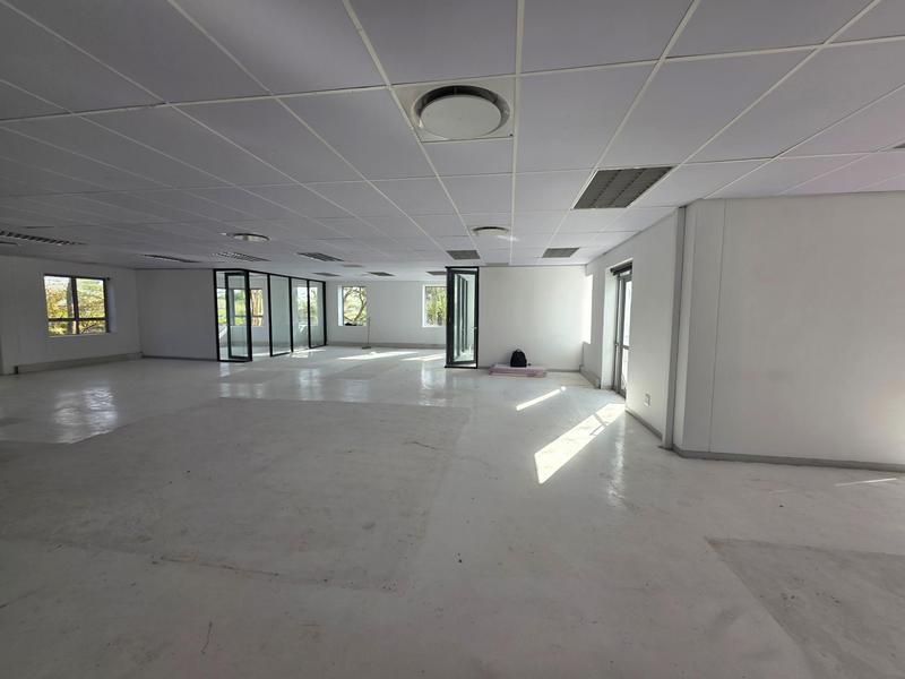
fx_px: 340
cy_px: 340
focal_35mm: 13
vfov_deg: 89.9
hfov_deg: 106.2
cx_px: 452
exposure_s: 1/118
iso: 25
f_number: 1.9
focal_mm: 2.2
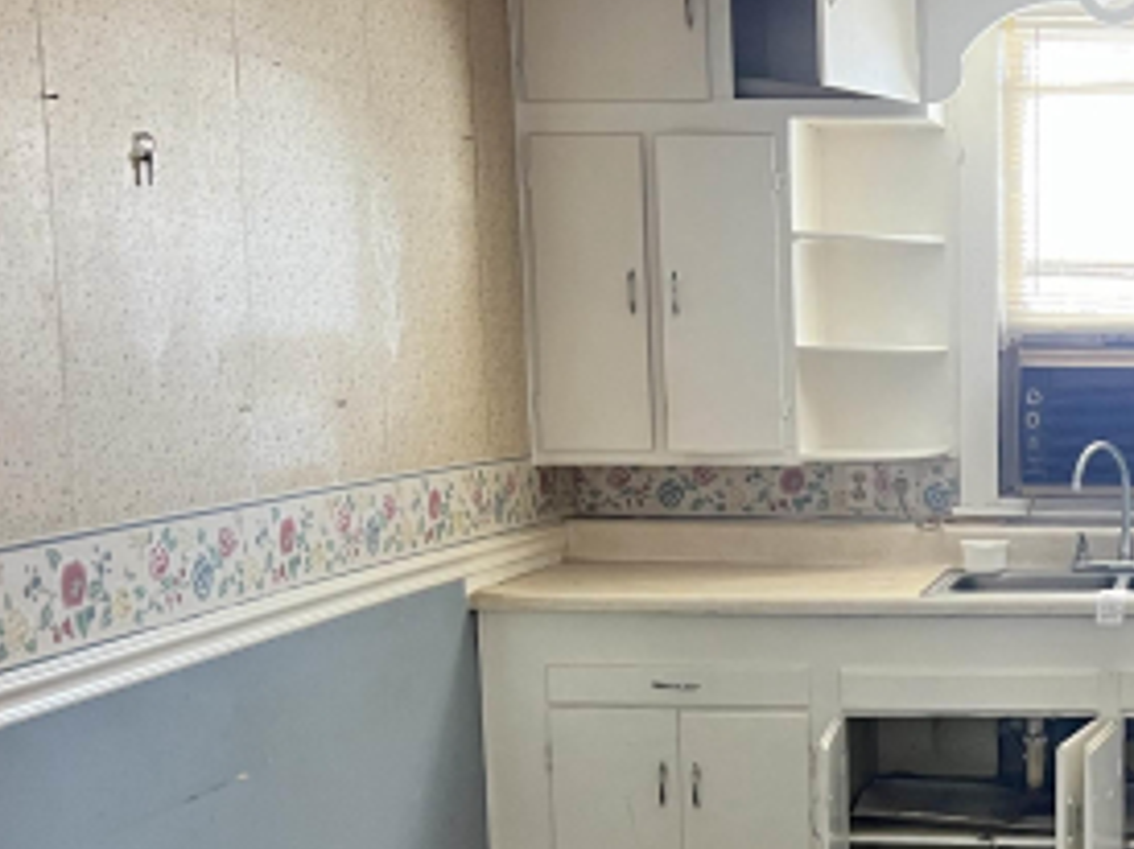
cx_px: 1136
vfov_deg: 23.1
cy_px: 585
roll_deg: -0.2
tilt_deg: -8.6
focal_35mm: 63
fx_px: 2063
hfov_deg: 28.8
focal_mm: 5.7
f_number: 1.5
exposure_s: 1/60
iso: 400
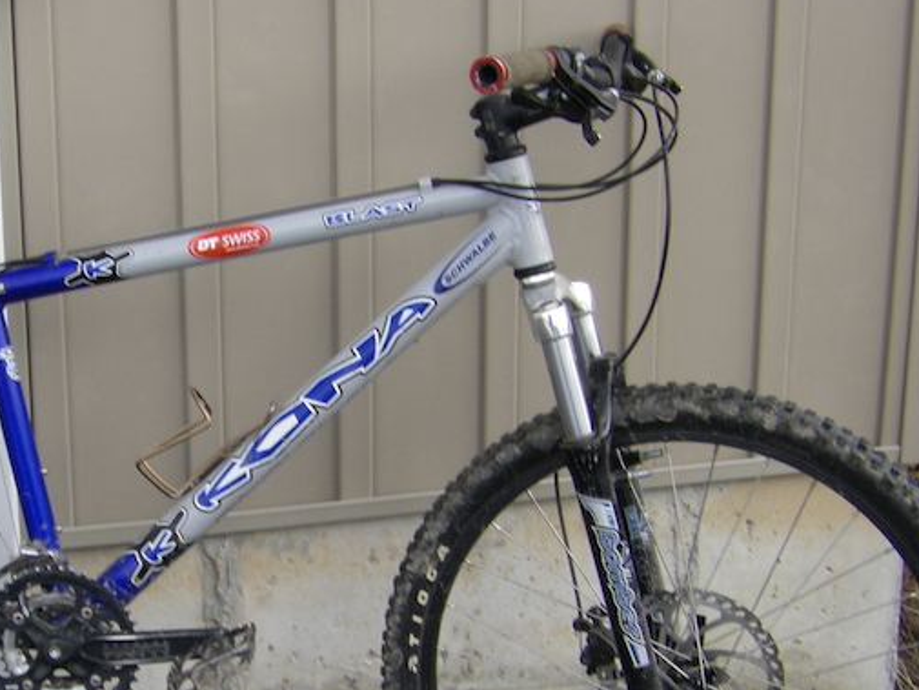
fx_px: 2045
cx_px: 280
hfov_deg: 25.2
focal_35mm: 77
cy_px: 473
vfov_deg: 19.1
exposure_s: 1/100
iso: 64
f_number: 3.5
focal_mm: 6.3
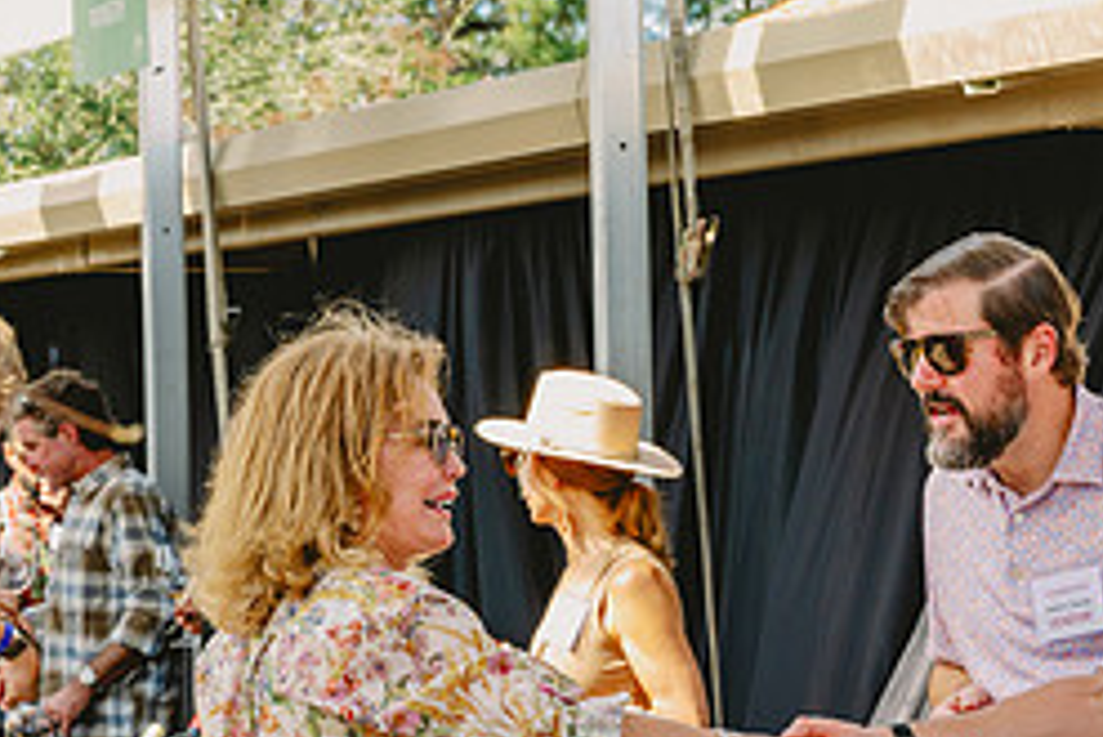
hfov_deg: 15.1
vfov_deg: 10.2
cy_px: 712
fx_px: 4108
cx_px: 991
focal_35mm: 134
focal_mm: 57
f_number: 7.1
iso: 400
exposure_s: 1/250
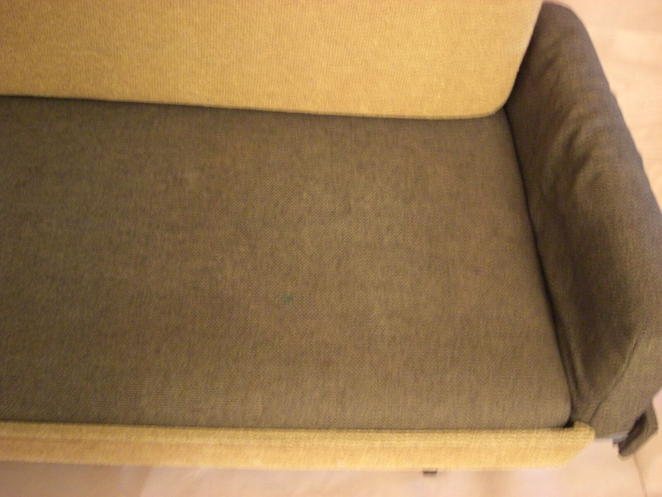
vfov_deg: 37.7
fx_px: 727
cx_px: 331
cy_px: 248
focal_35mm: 38
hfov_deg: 49.0
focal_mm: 7.9
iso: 800
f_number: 2.8
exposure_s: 1/8
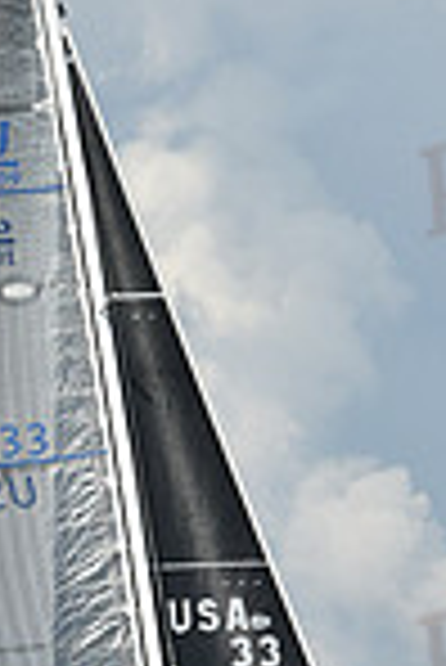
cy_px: 418
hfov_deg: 3.0
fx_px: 8417
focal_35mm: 454
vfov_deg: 4.5
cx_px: 187
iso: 250
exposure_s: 1/1000
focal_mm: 116
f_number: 10
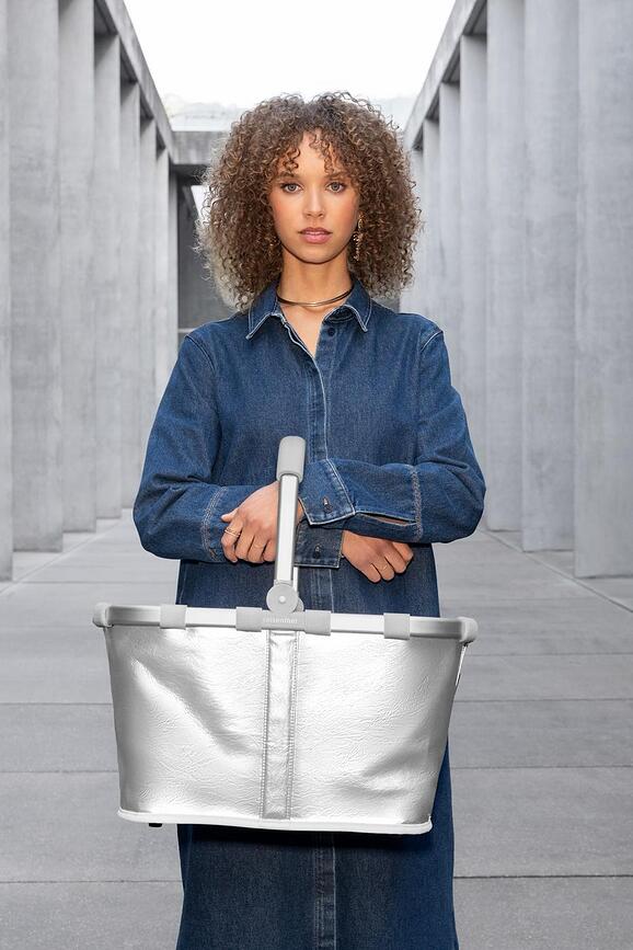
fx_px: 1371
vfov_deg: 38.2
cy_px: 475
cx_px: 316
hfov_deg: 26.0
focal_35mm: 52
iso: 1250
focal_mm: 52
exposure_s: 1/200
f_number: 8
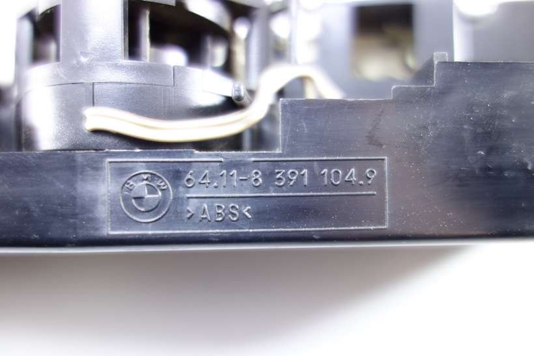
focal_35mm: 28
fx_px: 415
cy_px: 178
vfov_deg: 46.4
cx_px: 267
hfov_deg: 65.5
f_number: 1.8
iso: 250
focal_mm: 10.4
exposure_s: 1/30
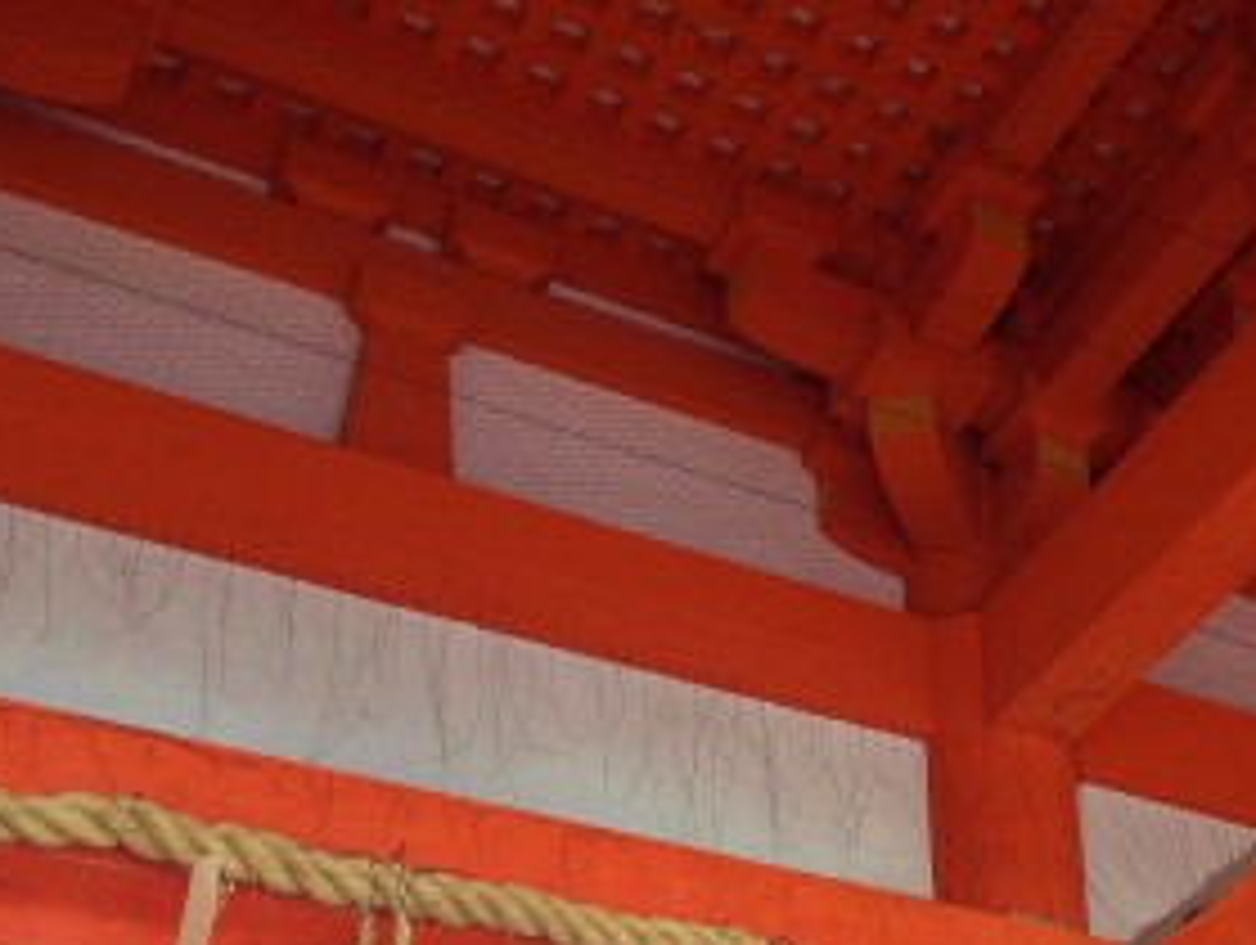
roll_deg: +5.8
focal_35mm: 65
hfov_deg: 28.6
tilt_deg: +30.9
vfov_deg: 22.2
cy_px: 821
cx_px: 1139
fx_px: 2361
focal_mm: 4.12
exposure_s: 1/30
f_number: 2.4
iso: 50
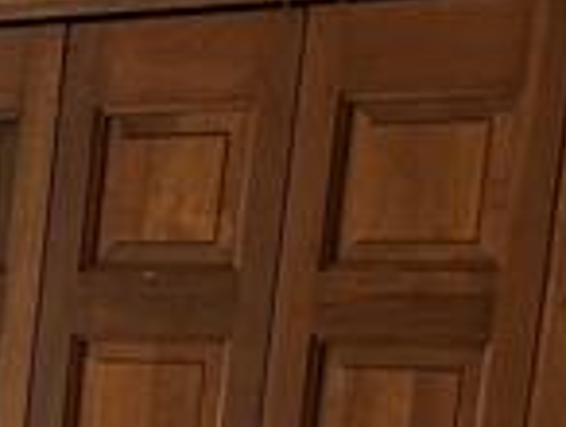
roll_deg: -2.3
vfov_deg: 8.4
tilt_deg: -8.9
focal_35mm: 168
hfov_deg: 9.6
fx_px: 2751
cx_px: -1039
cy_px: 862
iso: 80
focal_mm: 6.86
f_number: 1.78
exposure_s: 1/279
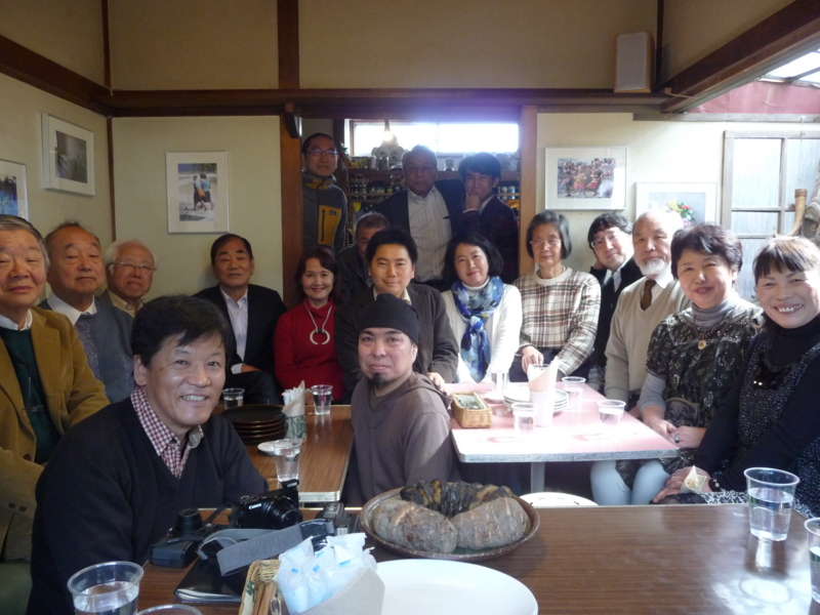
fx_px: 663
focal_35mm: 28
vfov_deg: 49.7
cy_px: 308
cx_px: 410
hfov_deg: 63.4
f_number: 3.3
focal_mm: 4.7
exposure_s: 1/30
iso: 320
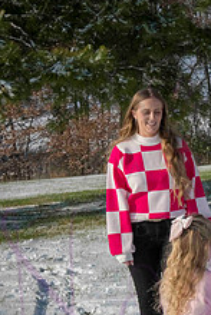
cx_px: 177
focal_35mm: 133
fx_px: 1167
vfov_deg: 15.4
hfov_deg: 10.3
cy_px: 223
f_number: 20
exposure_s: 1/800
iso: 800
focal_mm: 65
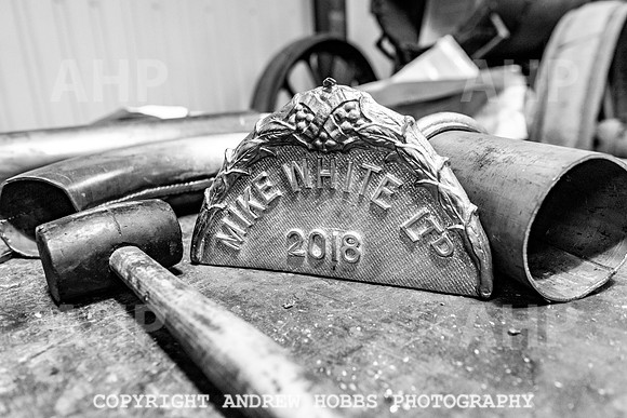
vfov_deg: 46.4
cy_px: 209
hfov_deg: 65.5
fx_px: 488
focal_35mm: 28
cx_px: 314
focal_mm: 28
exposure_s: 1/80
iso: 1800
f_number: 4.5
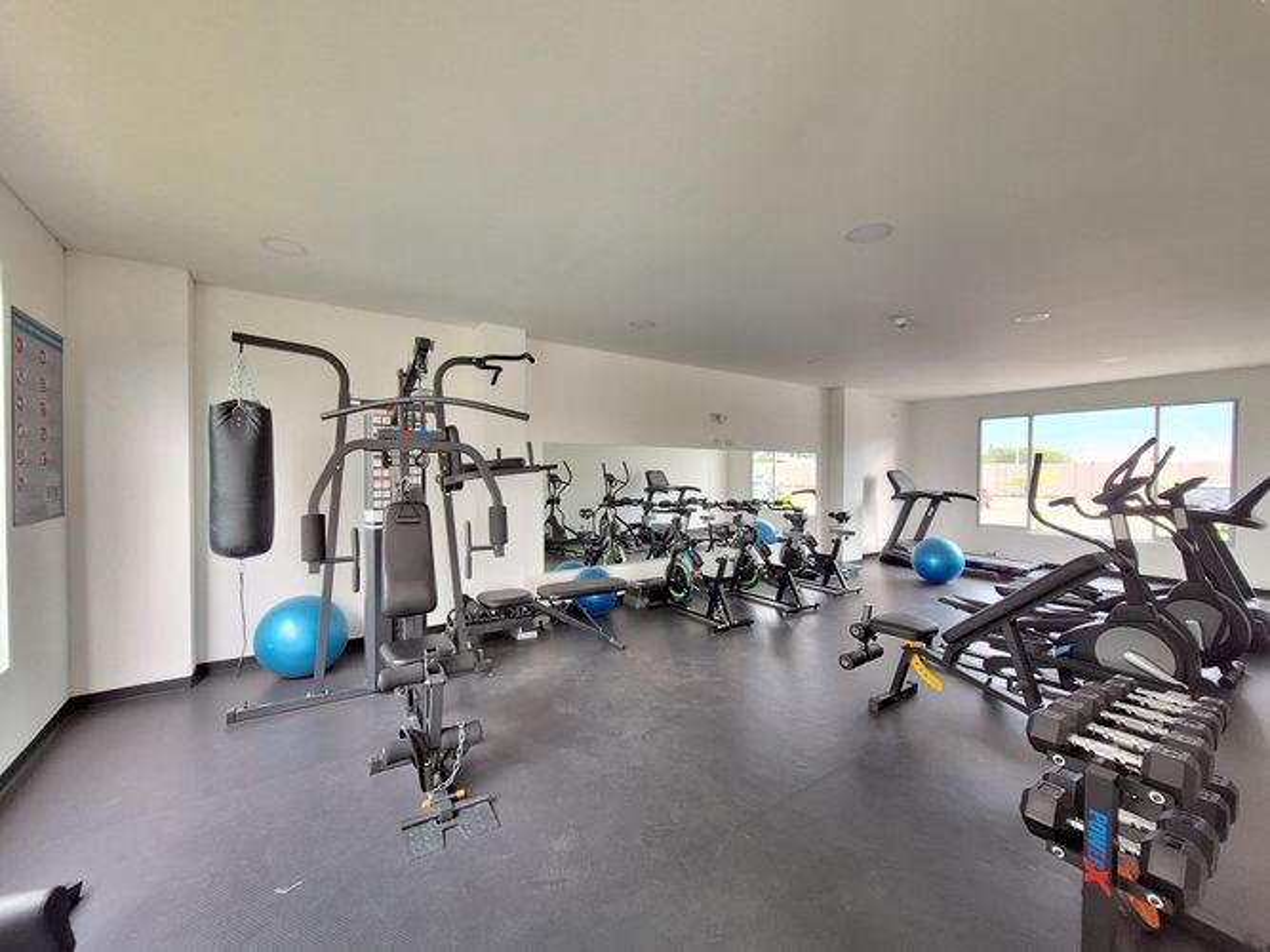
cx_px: 635
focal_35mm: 13
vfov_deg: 89.9
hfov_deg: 106.2
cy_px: 476
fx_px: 477
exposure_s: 1/40
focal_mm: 1.74
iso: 160
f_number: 2.2
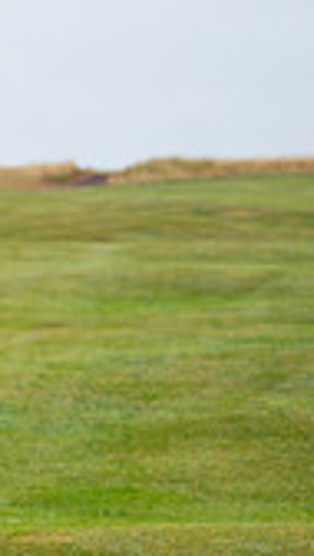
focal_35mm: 224
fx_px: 3302
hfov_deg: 5.2
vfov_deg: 9.6
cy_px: 344
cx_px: -506
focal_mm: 62
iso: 160
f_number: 4
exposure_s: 1/125
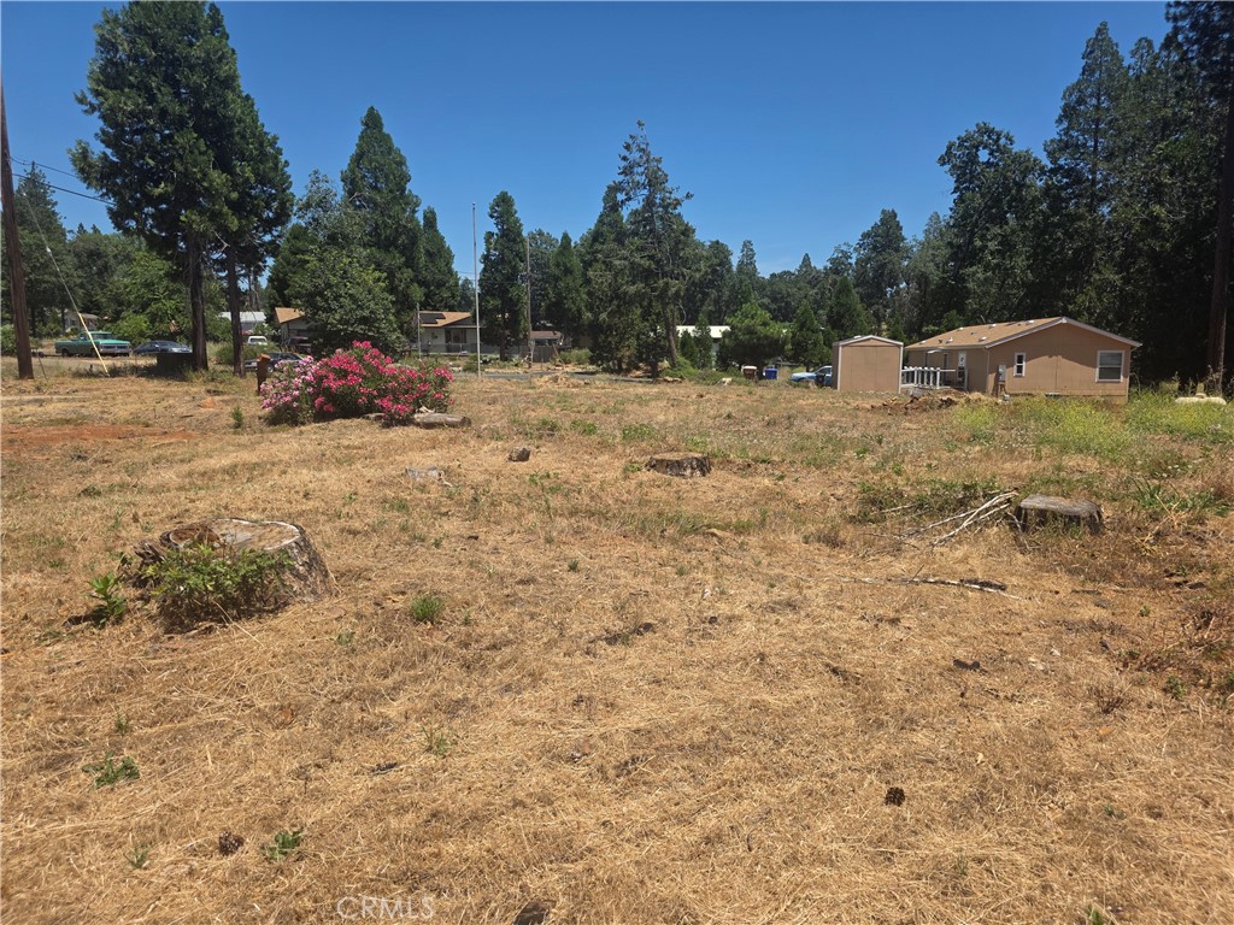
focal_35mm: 23
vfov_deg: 58.9
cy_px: 462
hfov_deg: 73.9
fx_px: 820
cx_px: 617
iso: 80
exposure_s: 1/5958
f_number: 1.7
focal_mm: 6.3
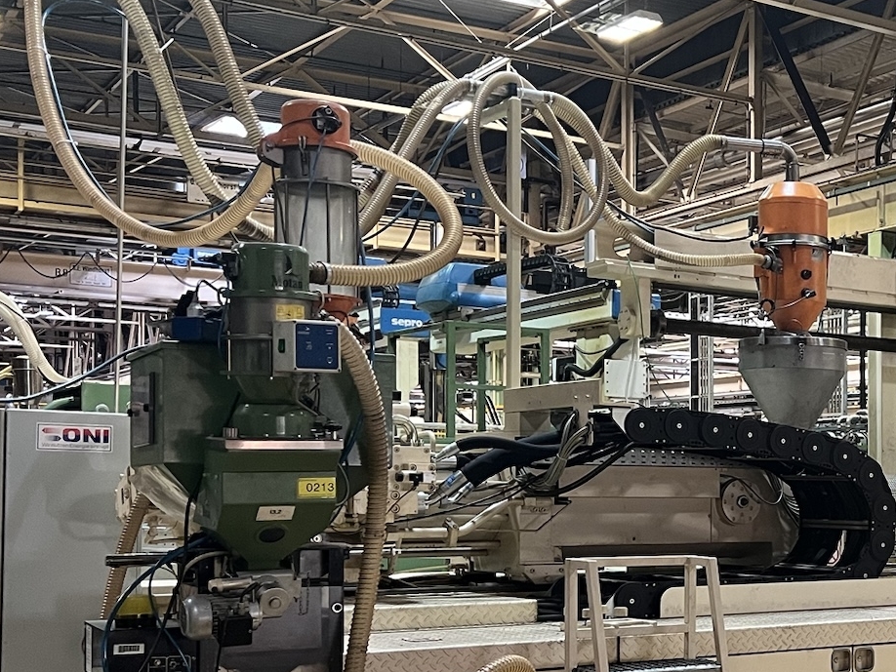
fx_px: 1502
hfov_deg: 30.8
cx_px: 901
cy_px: 490
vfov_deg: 25.0
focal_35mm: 58
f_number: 1.5
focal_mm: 5.7
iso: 320
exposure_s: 1/50
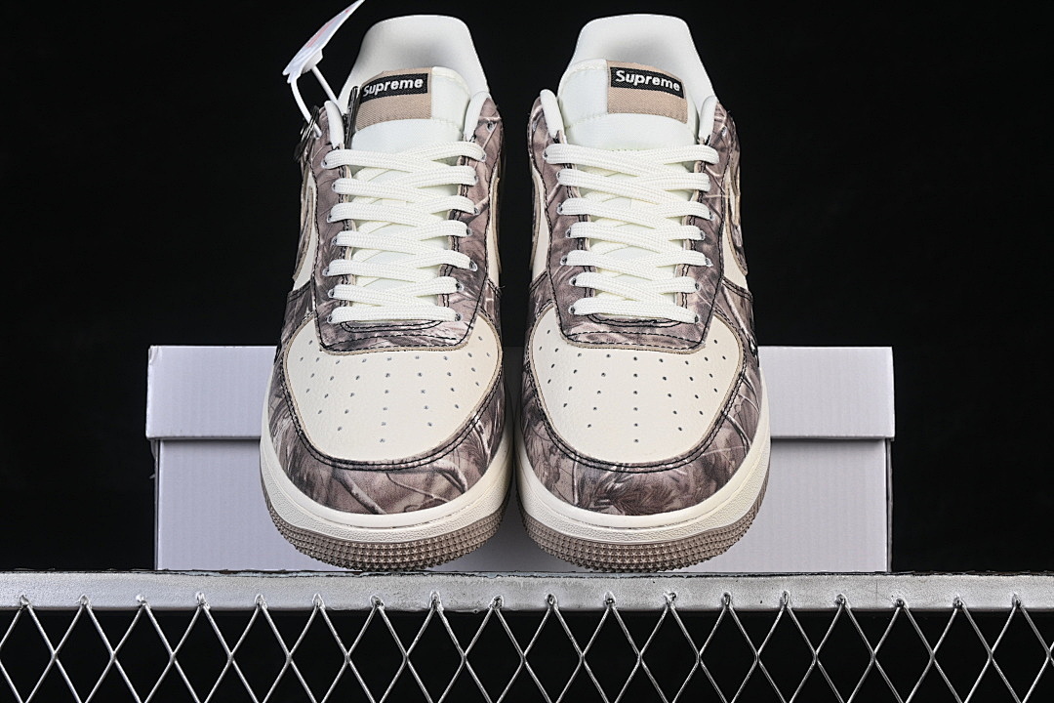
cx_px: 527
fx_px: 2196
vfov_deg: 18.2
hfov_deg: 27.0
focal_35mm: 75
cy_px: 352
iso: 160
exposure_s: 1/80
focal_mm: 50
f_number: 8
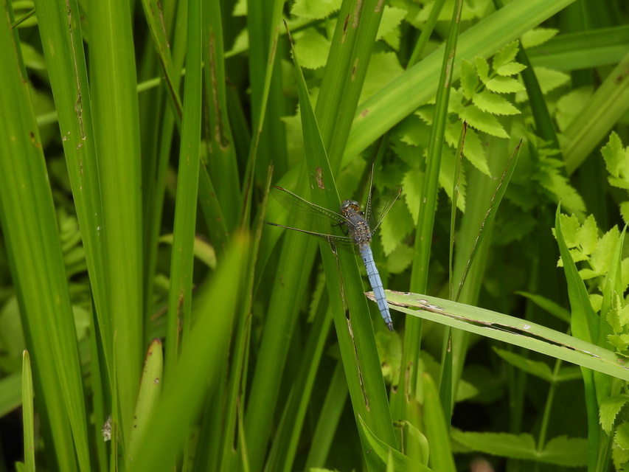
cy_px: 236
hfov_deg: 2.3
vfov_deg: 1.8
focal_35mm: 850
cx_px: 314
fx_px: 15447
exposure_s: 1/320
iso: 100
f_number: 5.6
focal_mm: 152
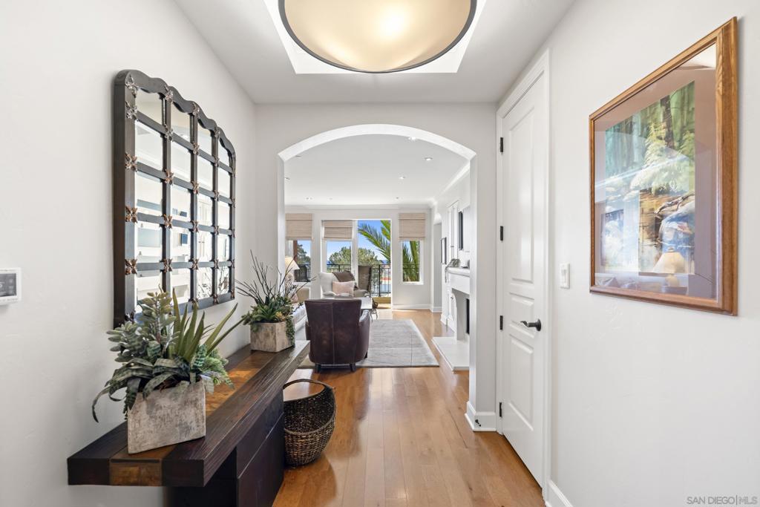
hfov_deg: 96.7
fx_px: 338
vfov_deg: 73.8
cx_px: 380
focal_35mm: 16
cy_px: 254
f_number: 8
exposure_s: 1/3
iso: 500
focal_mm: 16
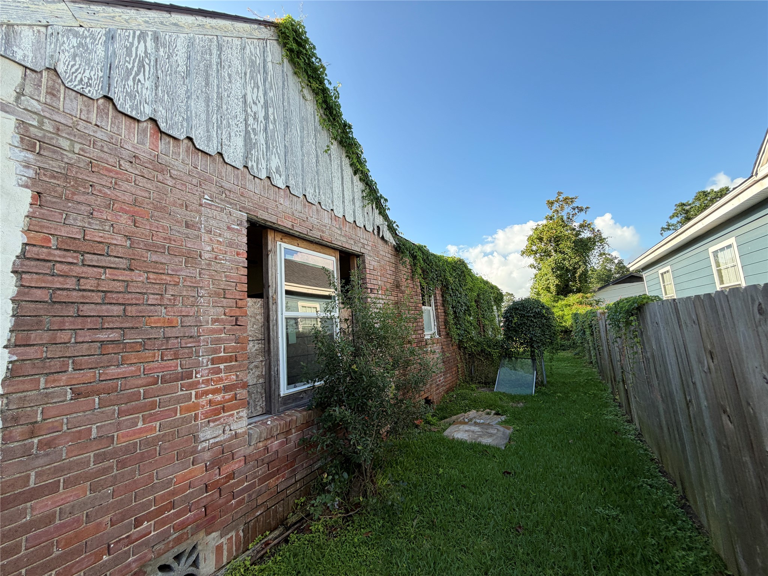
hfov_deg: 102.1
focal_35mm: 14
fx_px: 311
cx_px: 384
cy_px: 288
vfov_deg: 85.7
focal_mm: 2.22
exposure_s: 1/237
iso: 40
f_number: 2.2
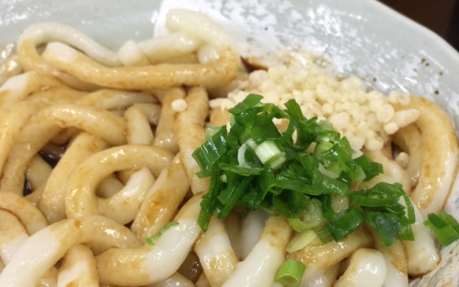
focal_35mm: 51
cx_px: 242
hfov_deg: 39.6
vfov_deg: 25.3
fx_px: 638
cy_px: 157
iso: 40
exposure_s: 1/30
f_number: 2.2
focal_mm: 4.12
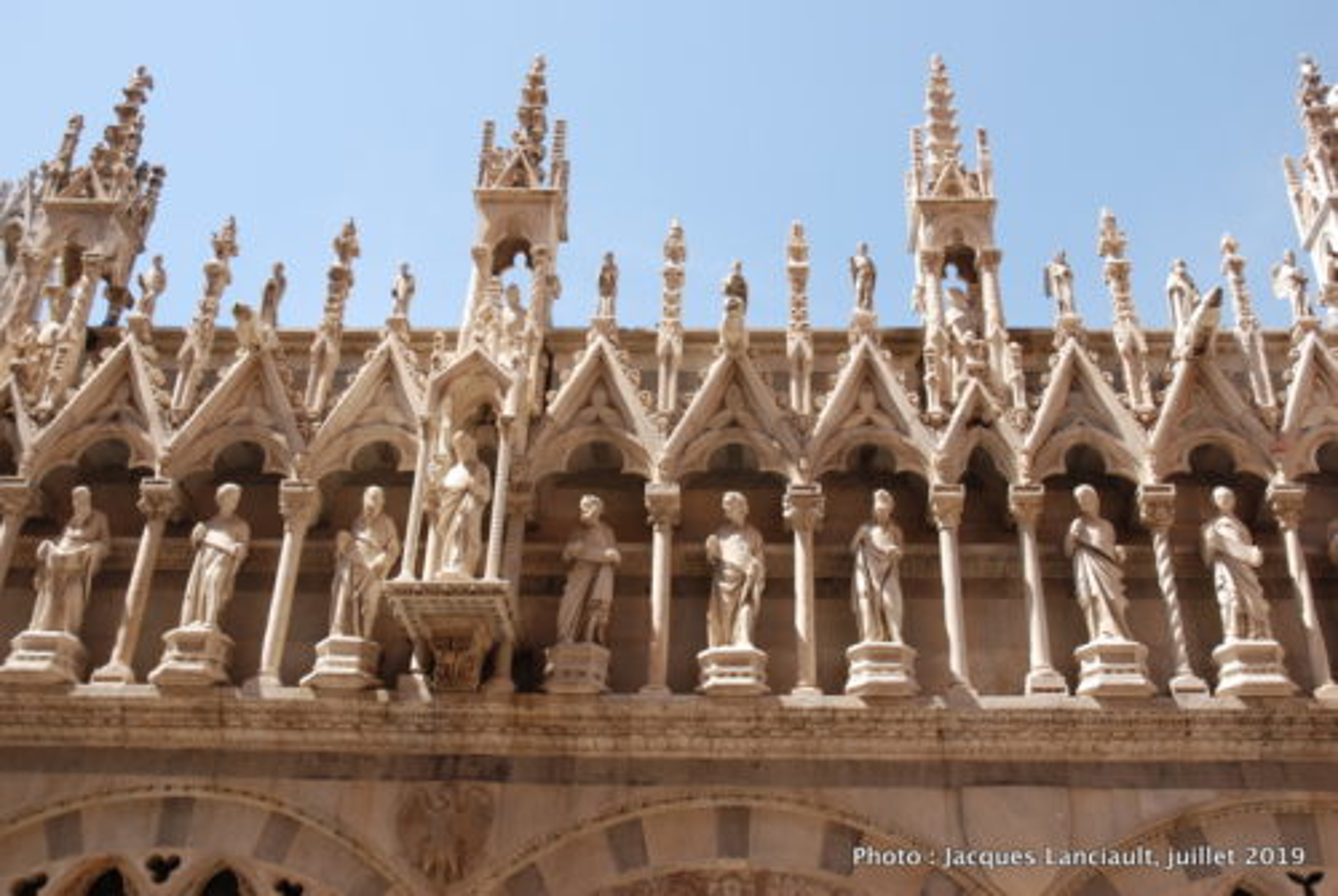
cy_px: 448
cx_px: 669
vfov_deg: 35.6
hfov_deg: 51.2
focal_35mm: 38
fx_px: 1396
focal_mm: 25
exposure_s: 1/160
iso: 100
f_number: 6.3
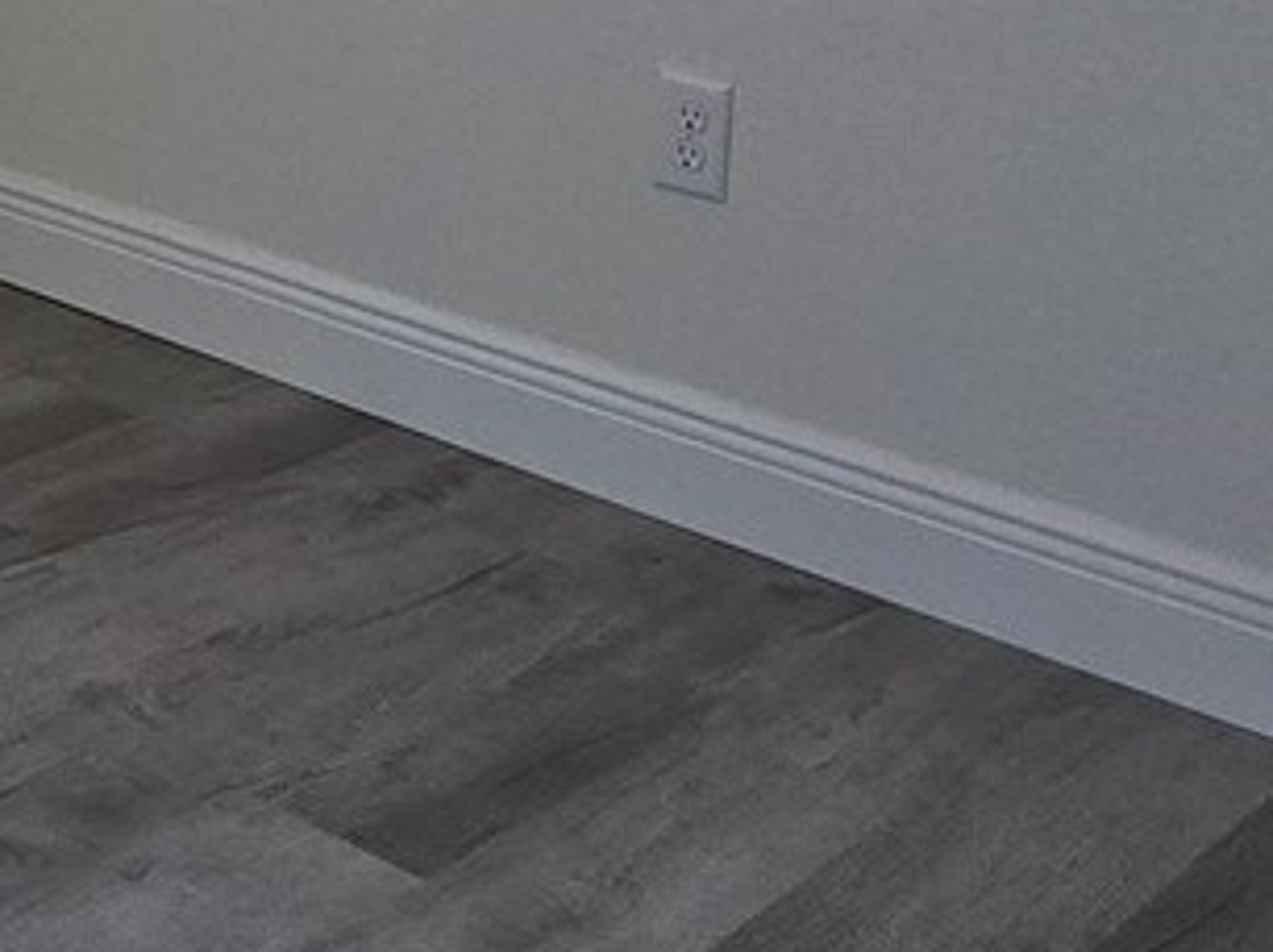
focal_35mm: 68
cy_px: -549
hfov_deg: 24.5
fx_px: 2499
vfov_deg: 18.6
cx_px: -437
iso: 50
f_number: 2.2
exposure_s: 1/120
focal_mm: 2.2
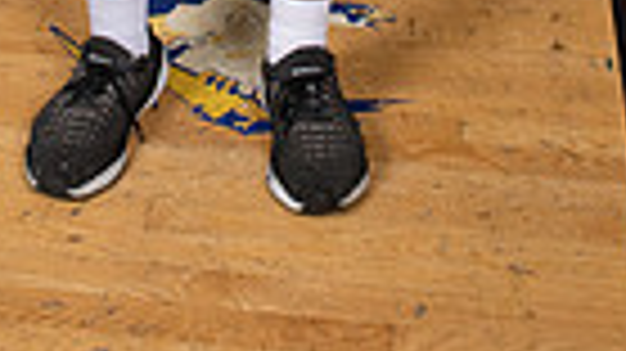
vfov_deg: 9.8
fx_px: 1692
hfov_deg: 21.0
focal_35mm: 102
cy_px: -608
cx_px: 279
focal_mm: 30
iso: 800
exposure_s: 1/250
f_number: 7.1
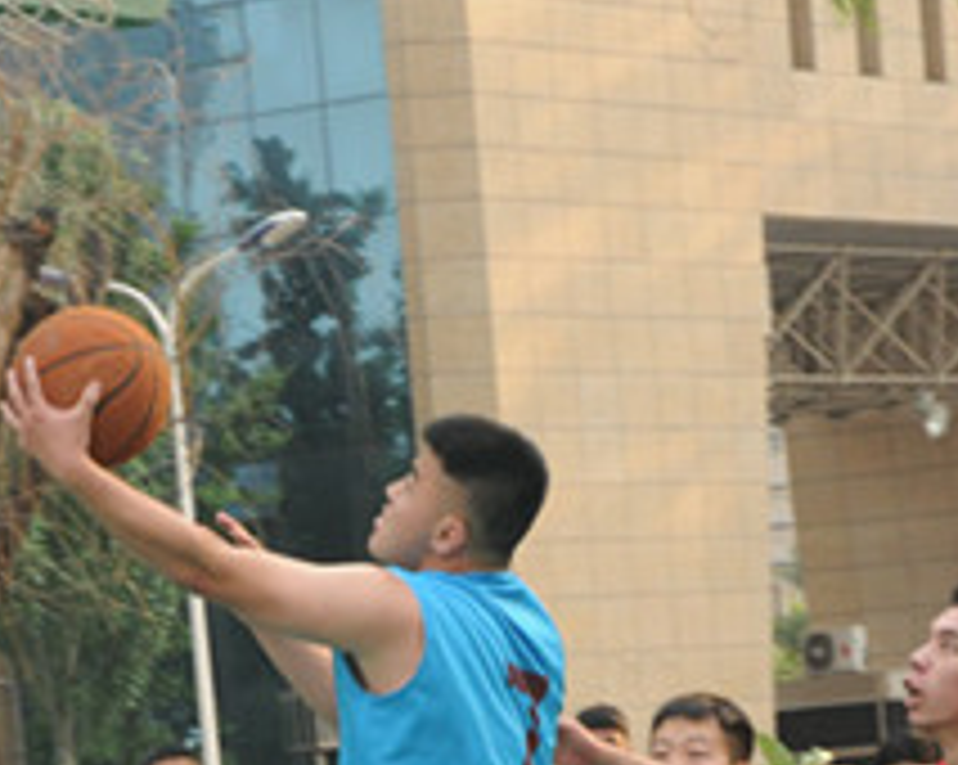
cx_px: 544
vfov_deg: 7.0
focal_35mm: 220
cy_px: 729
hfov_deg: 8.8
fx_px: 6232
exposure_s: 1/320
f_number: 9
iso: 800
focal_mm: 52
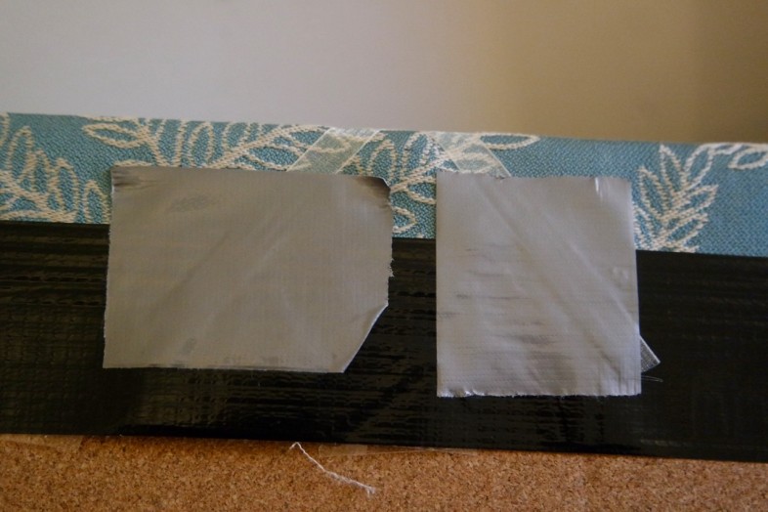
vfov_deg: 32.6
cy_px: 256
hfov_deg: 47.4
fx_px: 875
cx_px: 384
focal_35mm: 41
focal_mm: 27
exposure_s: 1/50
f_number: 4.5
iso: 3200
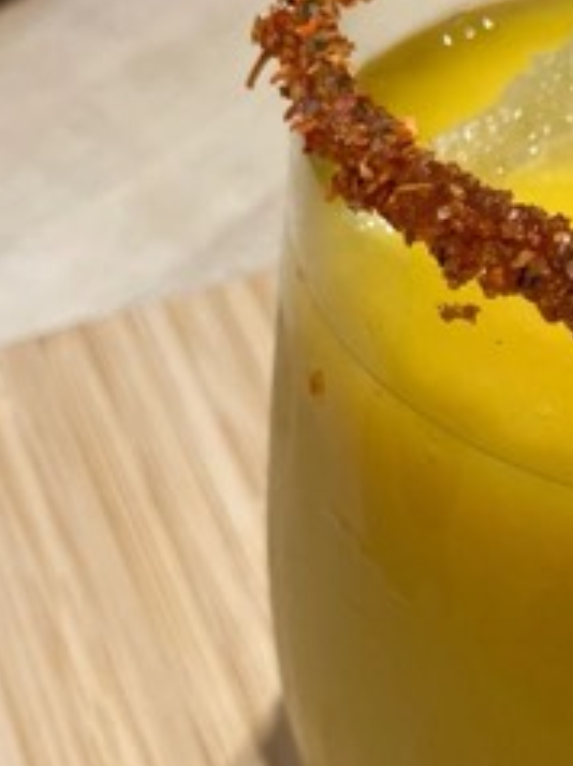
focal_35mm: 73
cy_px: 431
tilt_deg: -46.4
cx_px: 671
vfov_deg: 26.7
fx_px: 1614
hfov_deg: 19.1
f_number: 1.8
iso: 125
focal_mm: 3.99
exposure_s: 1/60
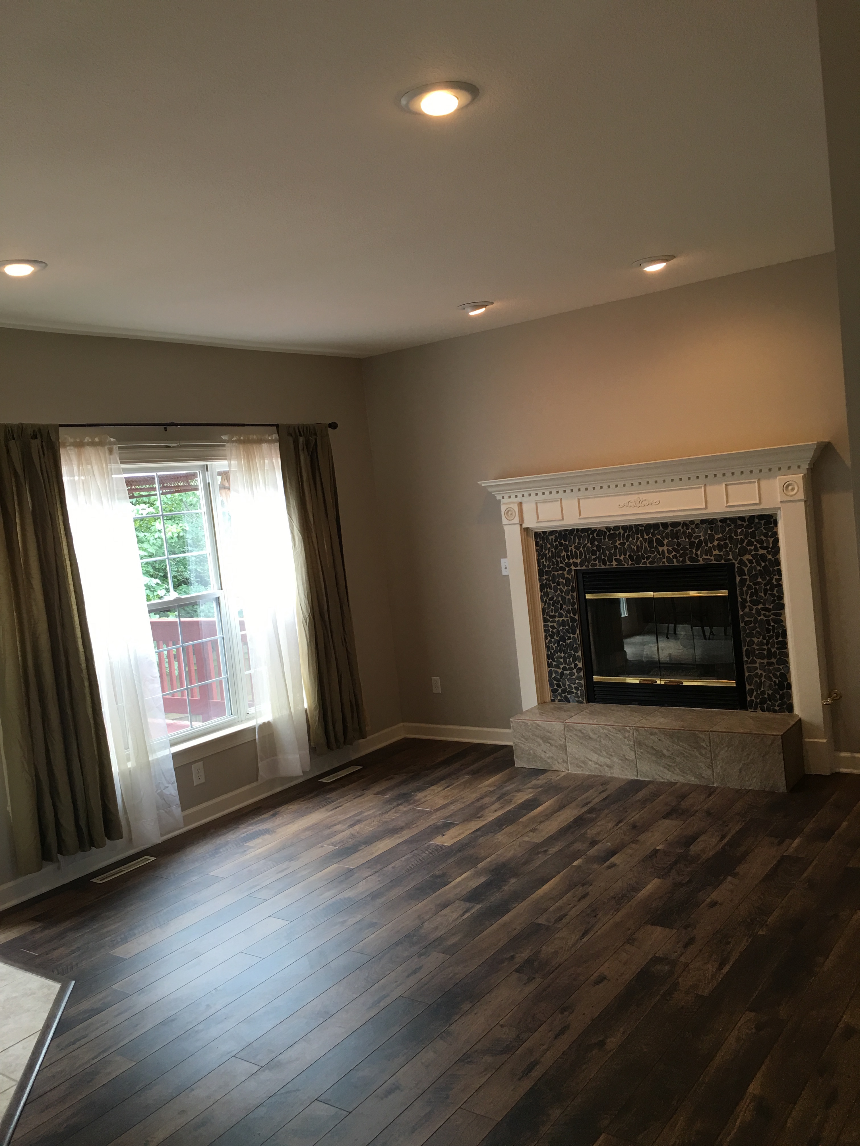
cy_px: 573
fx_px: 961
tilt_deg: -4.4
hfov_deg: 48.2
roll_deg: +5.5
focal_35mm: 29
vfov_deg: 61.7
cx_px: 430
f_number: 2.2
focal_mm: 4.15
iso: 32
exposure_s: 1/40
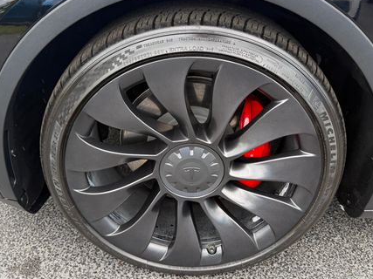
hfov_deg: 51.4
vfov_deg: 39.6
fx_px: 388
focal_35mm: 36
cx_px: 179
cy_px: 126
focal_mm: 6.76
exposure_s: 1/385
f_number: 1.78
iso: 100
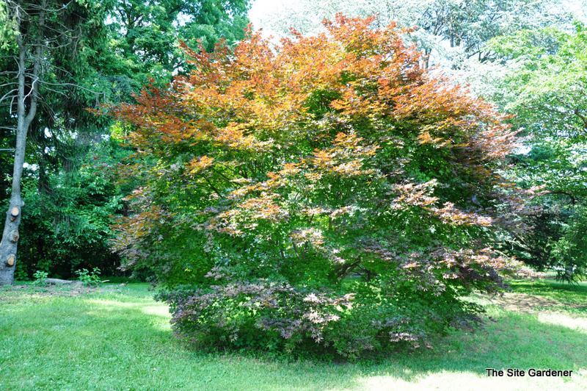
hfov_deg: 67.4
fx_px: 440
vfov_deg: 47.9
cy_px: 196
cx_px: 294
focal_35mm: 27
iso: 360
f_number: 5.6
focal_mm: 18
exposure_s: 1/125
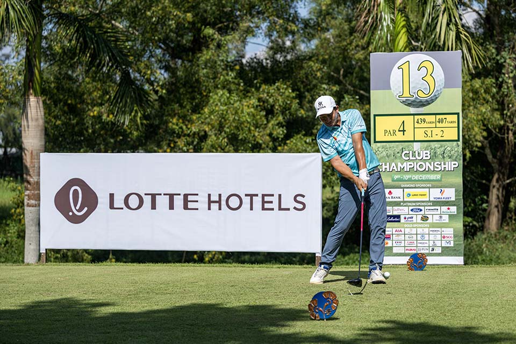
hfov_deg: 26.3
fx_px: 1104
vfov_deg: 17.7
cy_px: 172
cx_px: 258
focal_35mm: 77
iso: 220
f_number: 3.2
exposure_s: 1/10000
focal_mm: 77
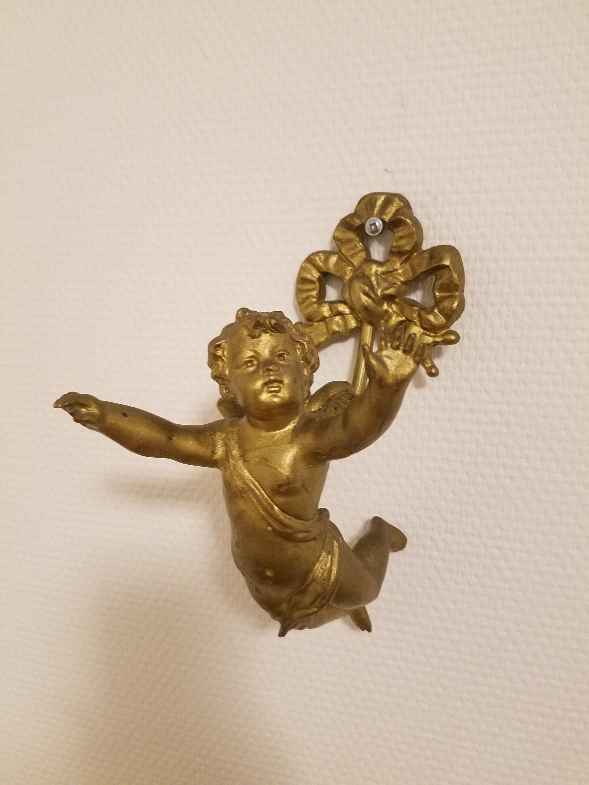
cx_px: 294
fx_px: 590
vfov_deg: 67.3
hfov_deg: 53.1
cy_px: 392
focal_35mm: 26
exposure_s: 1/14
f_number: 1.7
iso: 200
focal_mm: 4.2
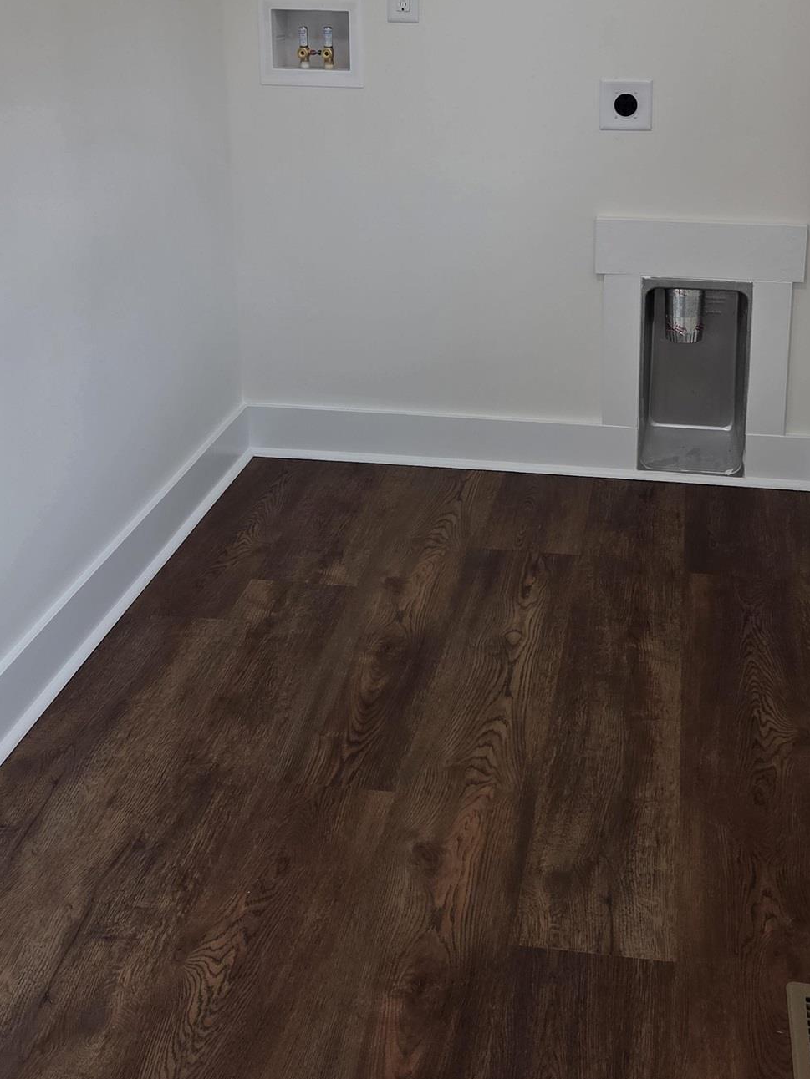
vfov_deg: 43.9
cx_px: 506
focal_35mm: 41
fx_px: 1279
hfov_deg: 35.0
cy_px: 236
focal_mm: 5.4
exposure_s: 1/120
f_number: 1.8
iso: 64
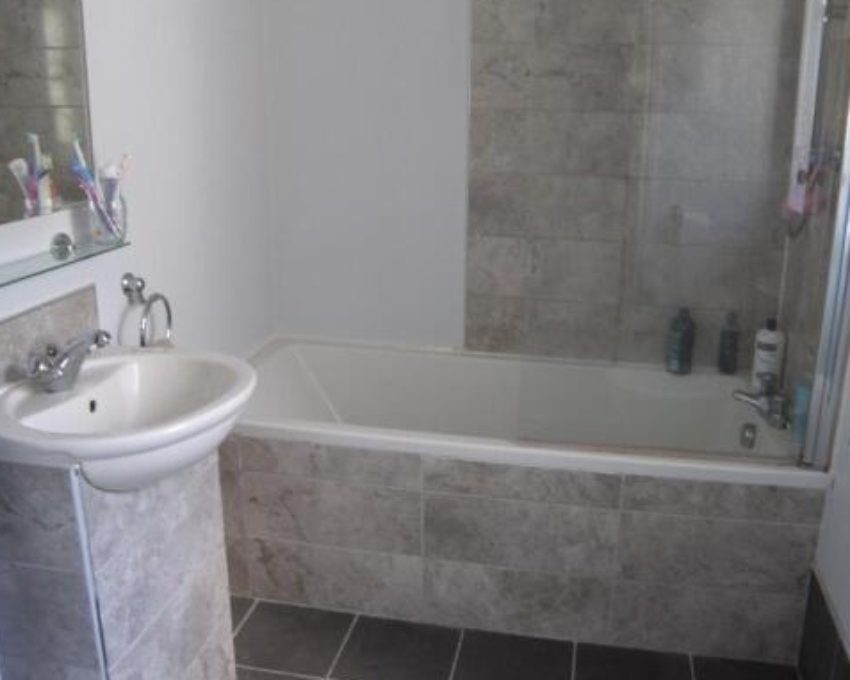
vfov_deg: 47.1
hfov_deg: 57.1
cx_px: 441
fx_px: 780
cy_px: 305
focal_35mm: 31
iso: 125
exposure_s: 1/15
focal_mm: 4.6
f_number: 2.8
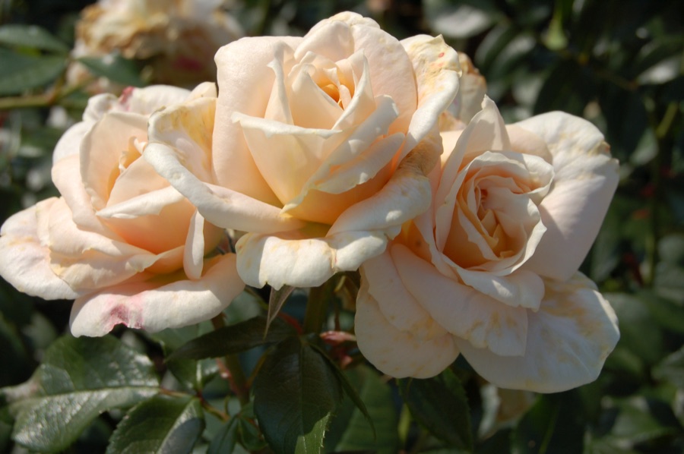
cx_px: 342
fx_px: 1366
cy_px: 227
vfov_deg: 18.9
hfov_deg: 28.1
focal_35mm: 72
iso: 200
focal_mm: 48
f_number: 11
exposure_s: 1/500
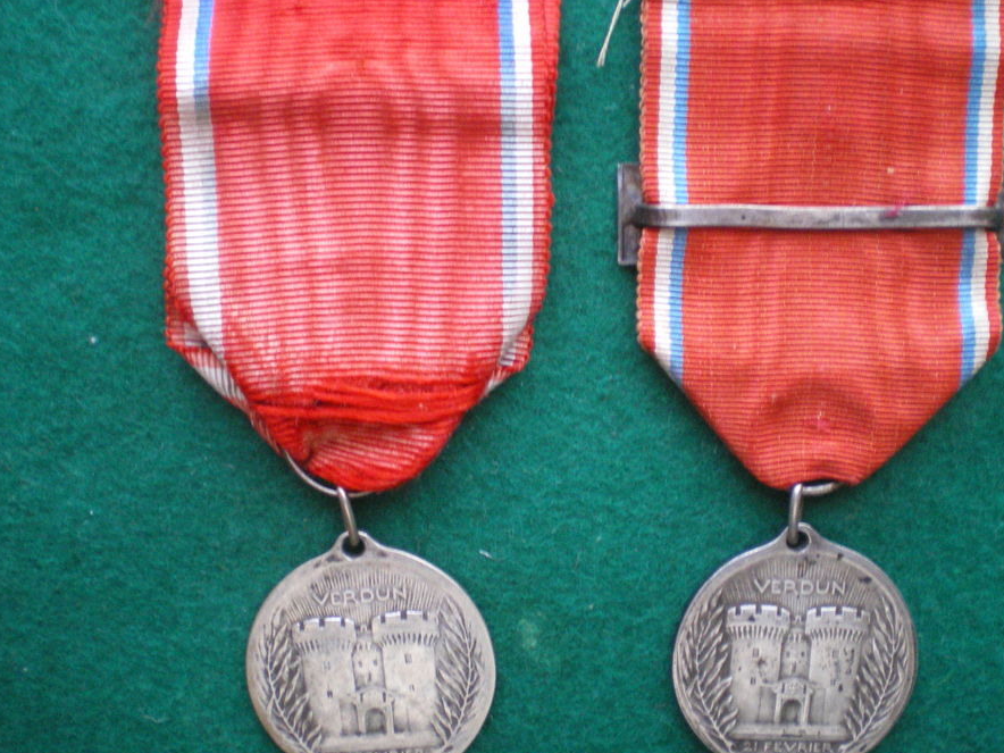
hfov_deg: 43.9
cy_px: 415
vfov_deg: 33.6
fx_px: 1247
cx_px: 508
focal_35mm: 43
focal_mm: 6.3
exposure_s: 1/30
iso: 400
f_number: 3.1
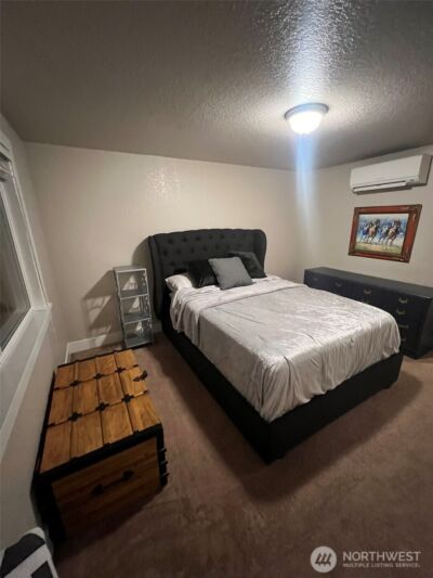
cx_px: 216
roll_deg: +1.3
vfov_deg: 106.2
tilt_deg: -16.2
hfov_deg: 89.9
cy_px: 289
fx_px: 217
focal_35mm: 13
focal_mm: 1.57
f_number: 1.8
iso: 800
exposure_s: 1/40
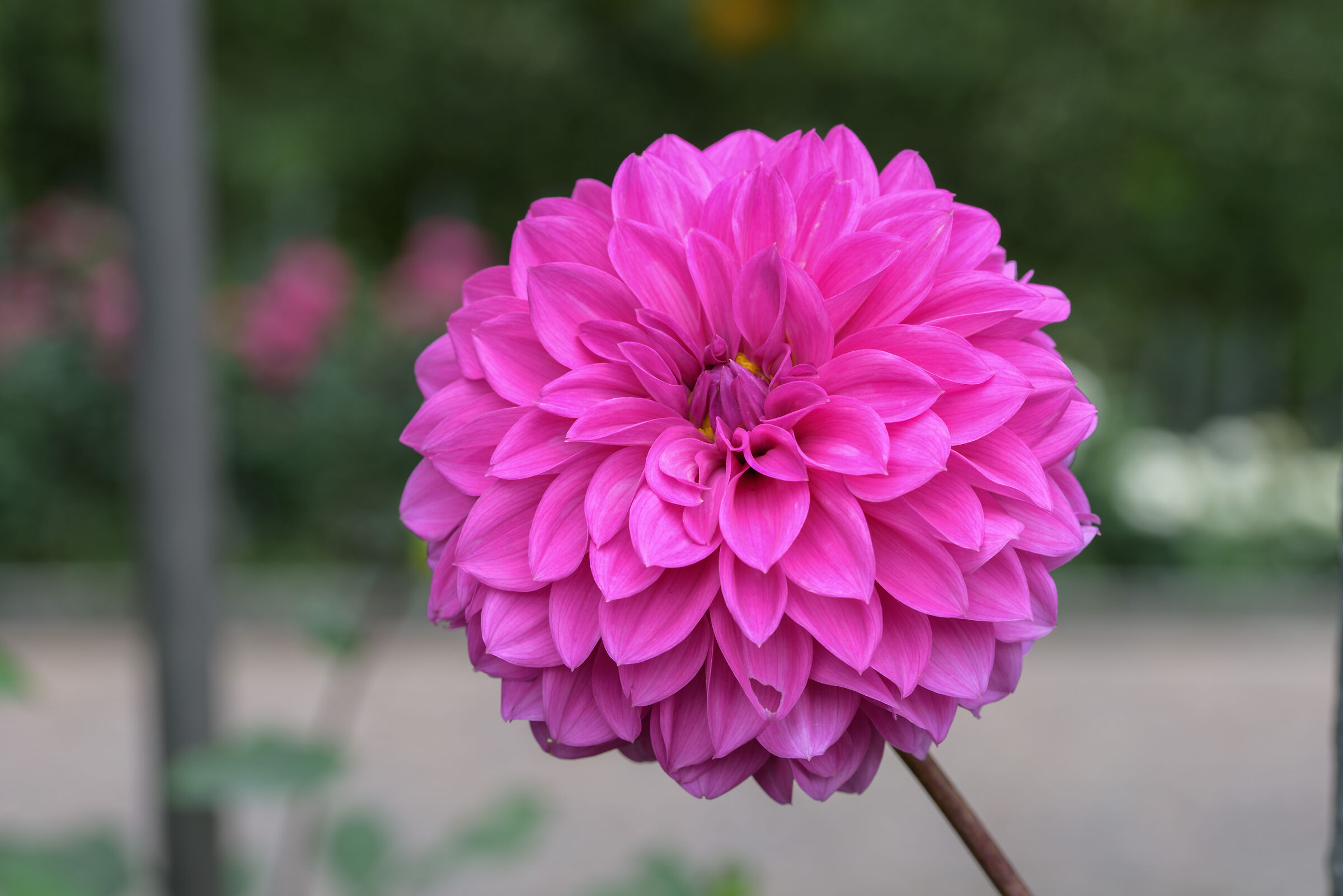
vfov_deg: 13.1
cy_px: 448
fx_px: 3918
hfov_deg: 19.4
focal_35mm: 105
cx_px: 672
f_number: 11
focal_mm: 105
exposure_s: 1/5
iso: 100
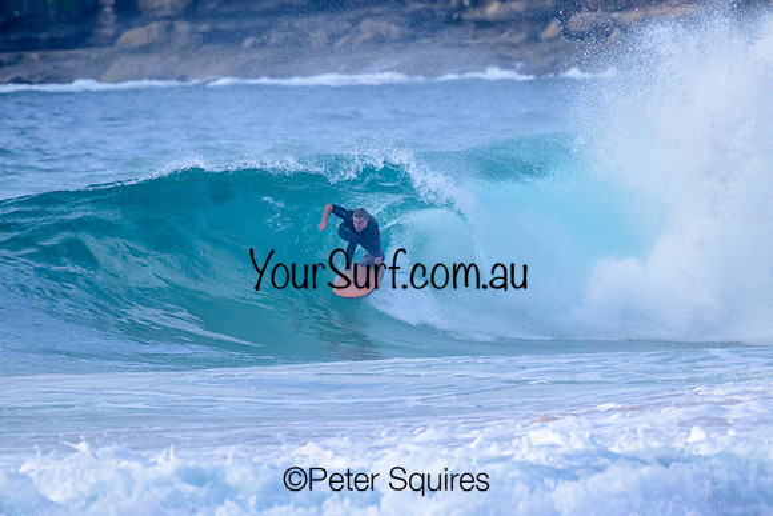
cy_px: 258
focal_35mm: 800
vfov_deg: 1.7
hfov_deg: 2.6
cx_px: 386
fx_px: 17181
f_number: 11
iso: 2000
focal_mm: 800
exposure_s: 1/2000
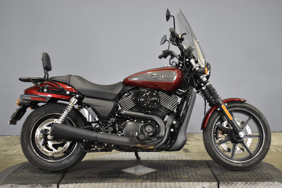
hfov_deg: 42.3
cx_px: 141
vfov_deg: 28.9
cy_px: 94
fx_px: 364
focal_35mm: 46
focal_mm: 31
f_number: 4.2
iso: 400
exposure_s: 1/13
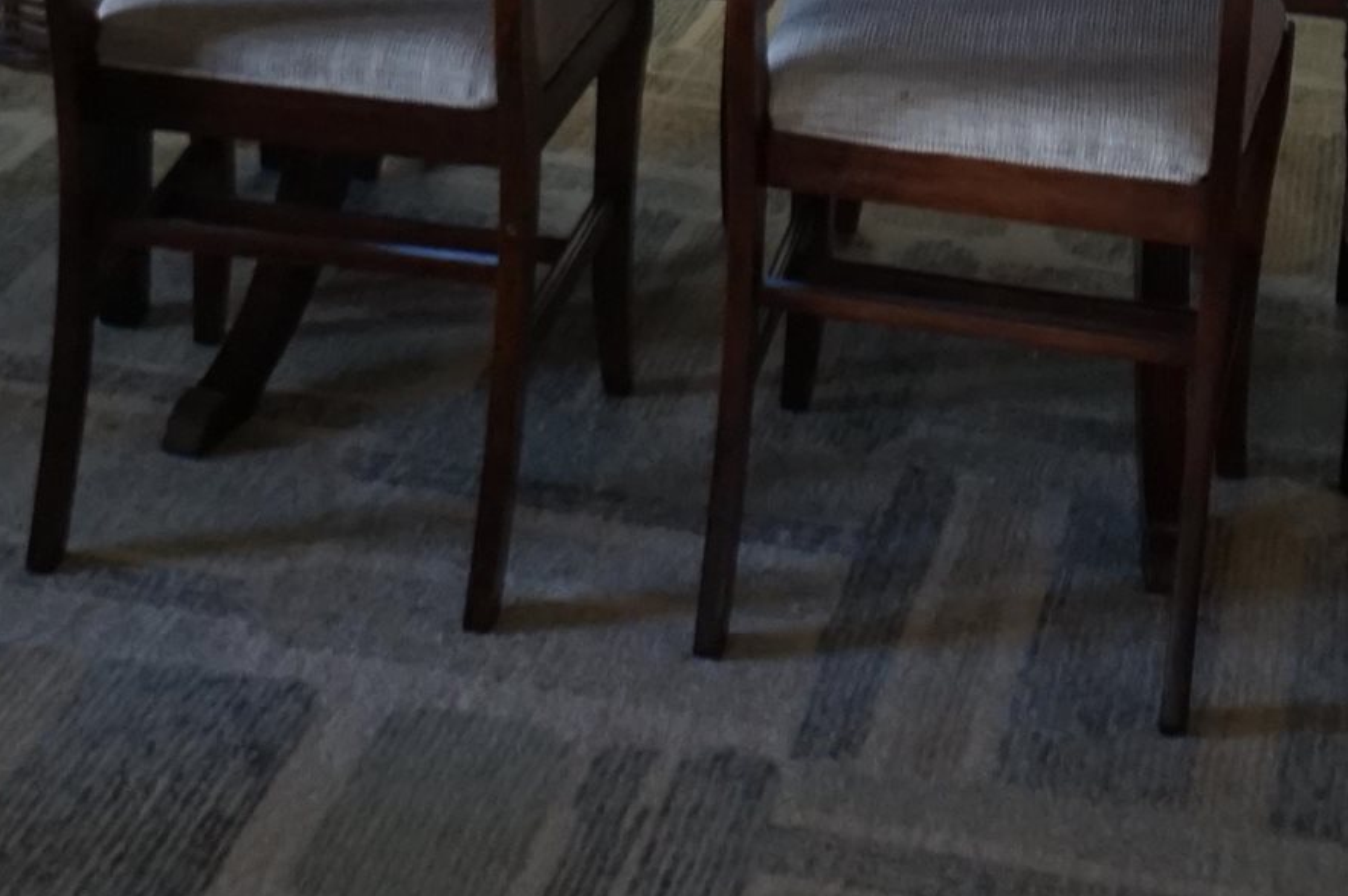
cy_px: -371
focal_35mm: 89
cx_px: 693
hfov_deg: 23.0
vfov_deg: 14.5
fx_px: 3320
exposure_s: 1/60
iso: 1000
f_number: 4
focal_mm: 17
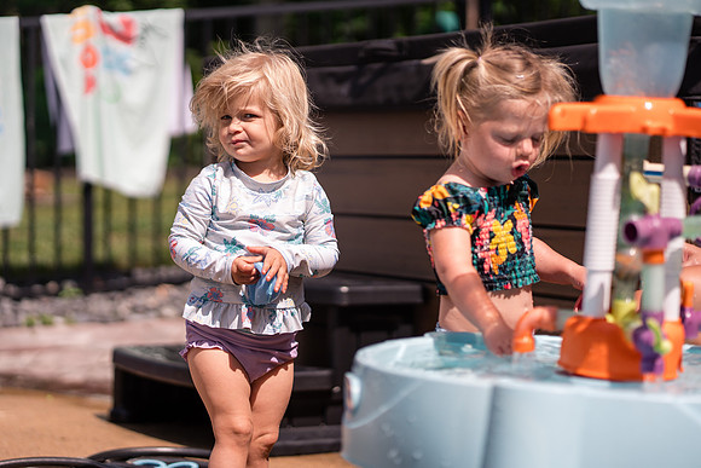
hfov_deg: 23.9
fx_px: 1655
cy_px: 234
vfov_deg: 16.1
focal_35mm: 85
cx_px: 350
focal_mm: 85
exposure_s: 1/6400
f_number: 2.2
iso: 200
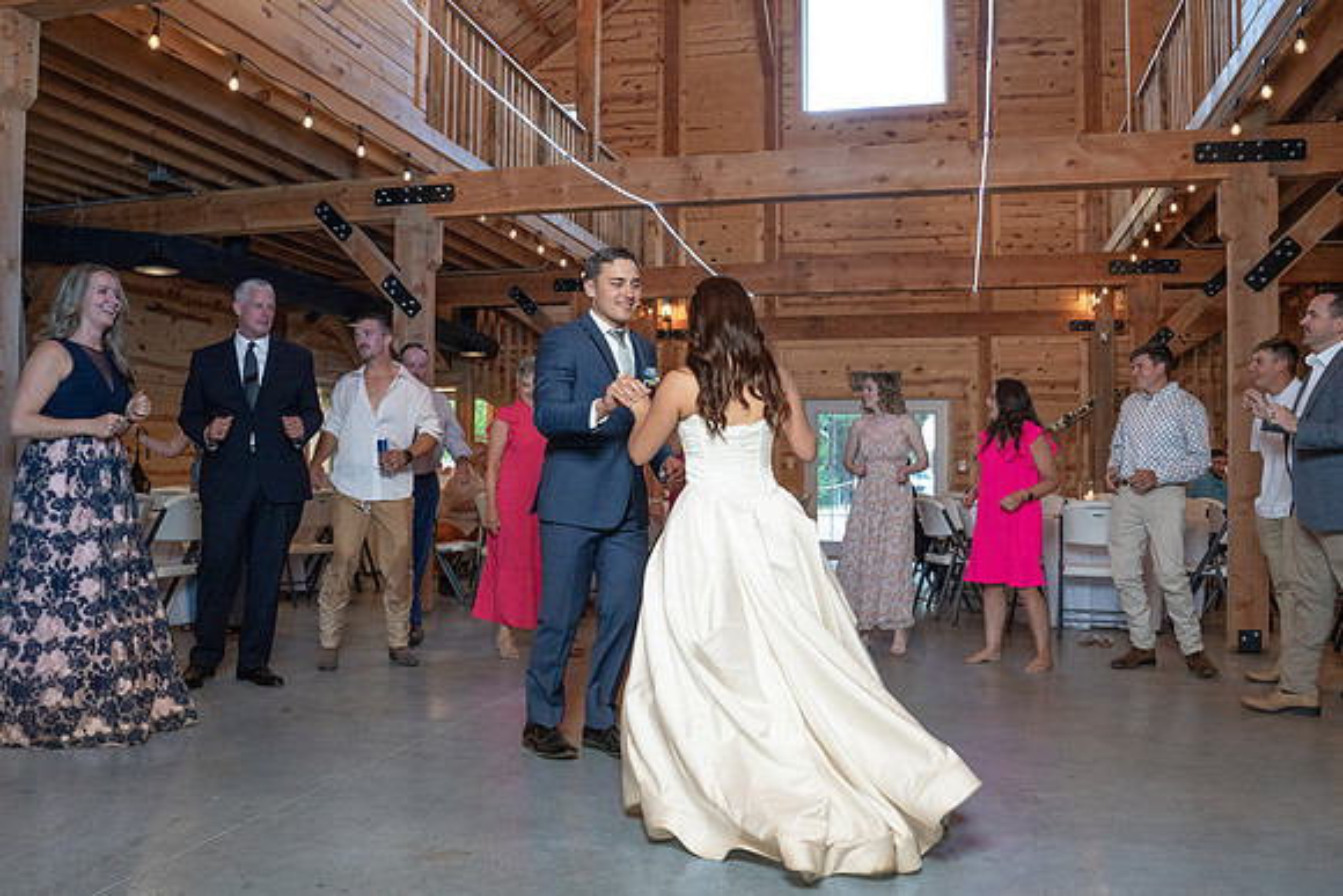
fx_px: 1087
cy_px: 453
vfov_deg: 44.8
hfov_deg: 63.4
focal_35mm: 29
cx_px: 651
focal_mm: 24
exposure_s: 1/200
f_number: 5.6
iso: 2000
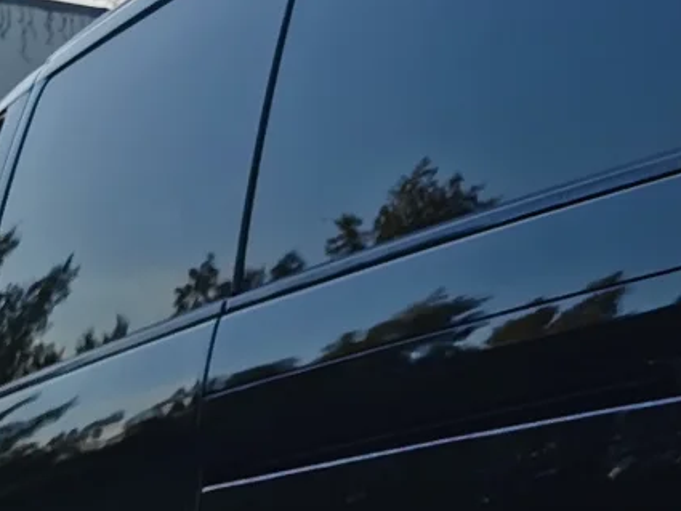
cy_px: 455
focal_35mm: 122
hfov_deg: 15.4
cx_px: 888
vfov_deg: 12.1
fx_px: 2401
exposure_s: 1/577
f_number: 1.6
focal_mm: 5.56
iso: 50
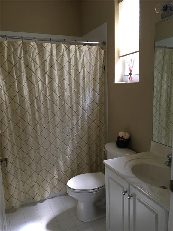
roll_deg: +1.7
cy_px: 116
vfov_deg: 61.7
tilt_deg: -8.6
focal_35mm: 29
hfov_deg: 48.2
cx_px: 86
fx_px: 193
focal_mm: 4.15
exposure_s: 1/30
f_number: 2.2
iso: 100
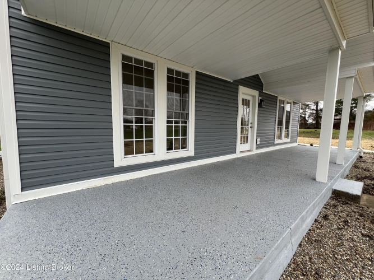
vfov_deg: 89.9
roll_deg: -0.8
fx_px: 140
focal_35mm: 13
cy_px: 140
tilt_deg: -5.4
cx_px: 187
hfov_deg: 106.2
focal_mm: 1.57
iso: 32
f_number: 1.8
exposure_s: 1/145
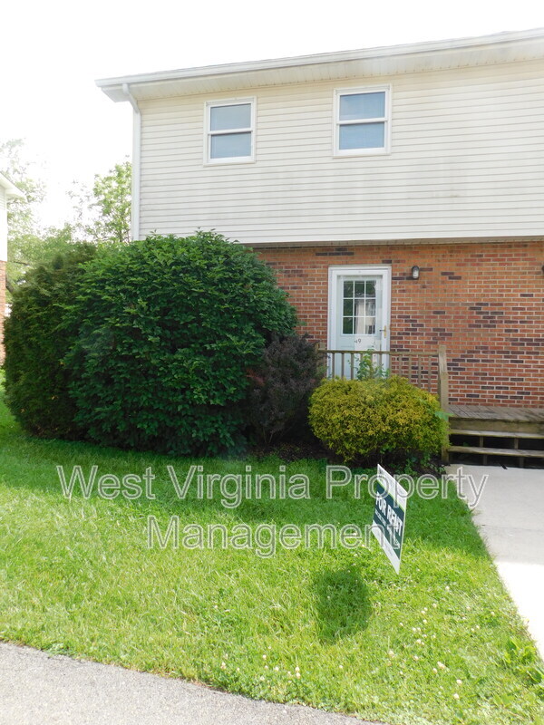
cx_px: 272
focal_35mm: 23
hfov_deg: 58.9
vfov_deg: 73.9
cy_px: 362
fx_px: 482
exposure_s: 1/500
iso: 125
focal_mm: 4
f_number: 3
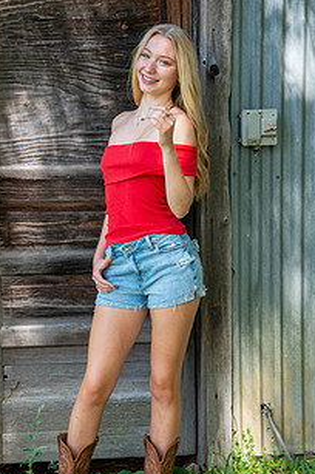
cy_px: 273
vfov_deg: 22.4
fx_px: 1197
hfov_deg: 15.0
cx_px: 151
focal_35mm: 91
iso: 320
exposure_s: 1/200
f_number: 5.6
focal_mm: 62
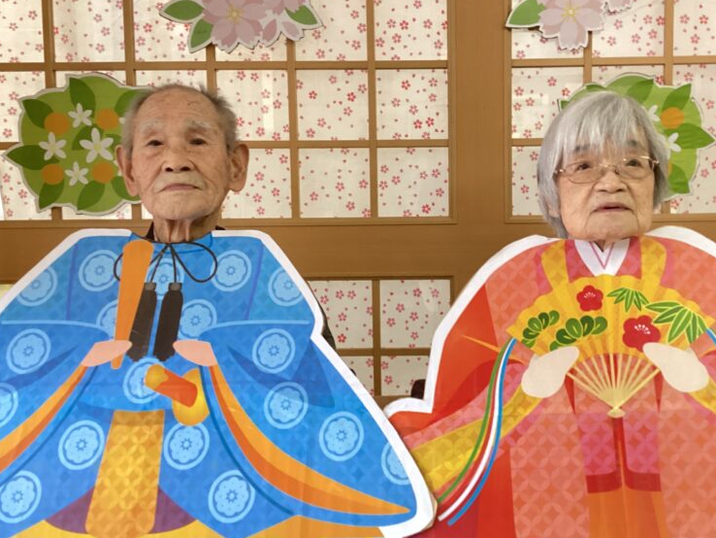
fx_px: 890
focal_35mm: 43
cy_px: 288
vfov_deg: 33.6
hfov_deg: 43.5
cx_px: 451
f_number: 2.4
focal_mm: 3.3
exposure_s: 1/25
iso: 500
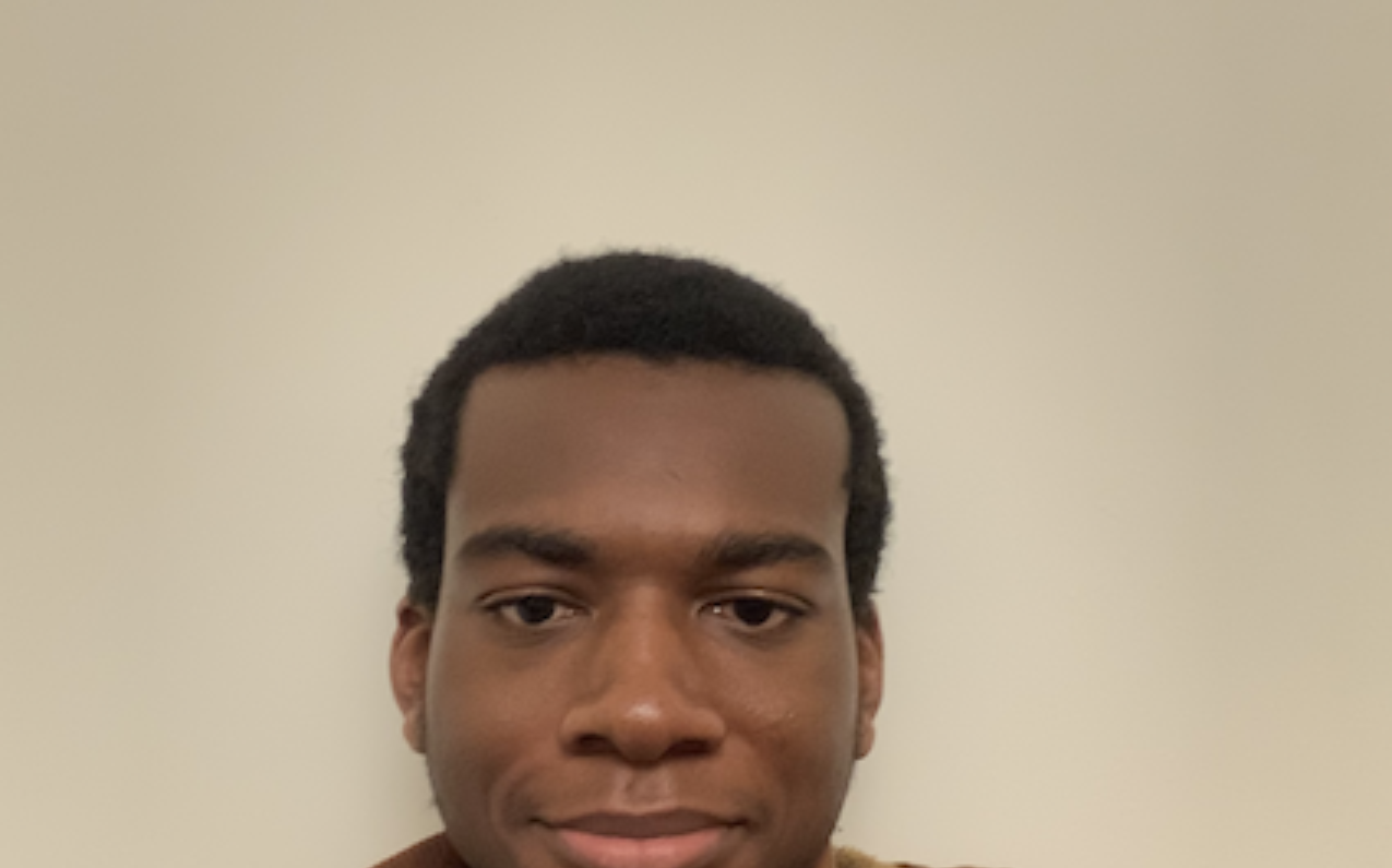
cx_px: 688
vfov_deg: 27.9
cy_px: 511
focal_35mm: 46
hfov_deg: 43.5
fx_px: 1744
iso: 500
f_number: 2.2
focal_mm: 2.87
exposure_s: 1/30
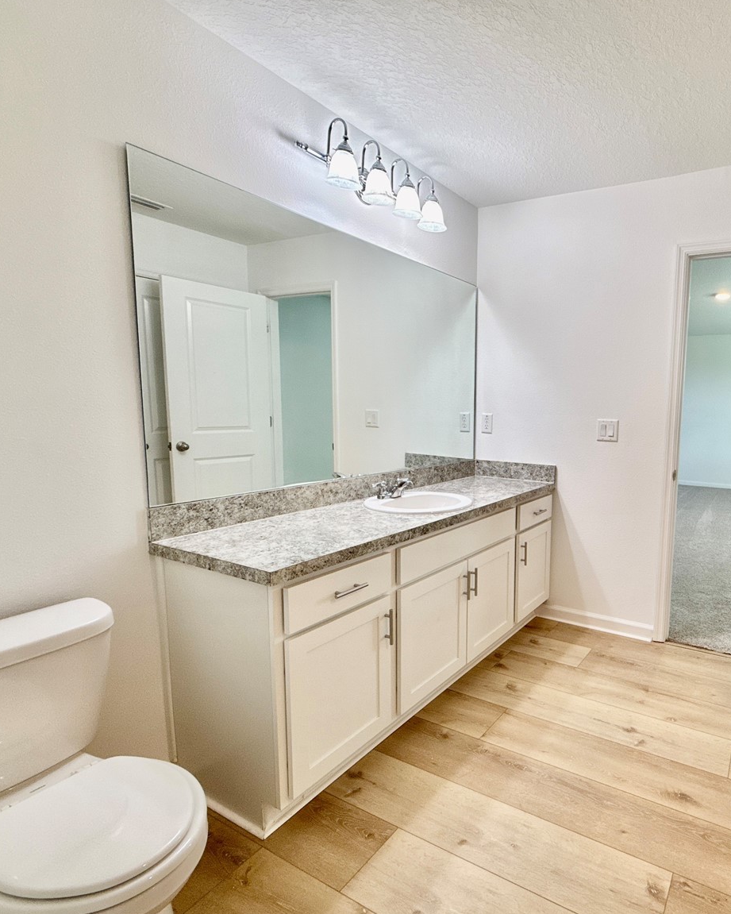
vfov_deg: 83.3
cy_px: 466
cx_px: 537
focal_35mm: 19
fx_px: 514
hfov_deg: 66.9
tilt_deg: -7.4
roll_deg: -1.4
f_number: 2.2
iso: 100
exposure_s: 1/120
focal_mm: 2.22
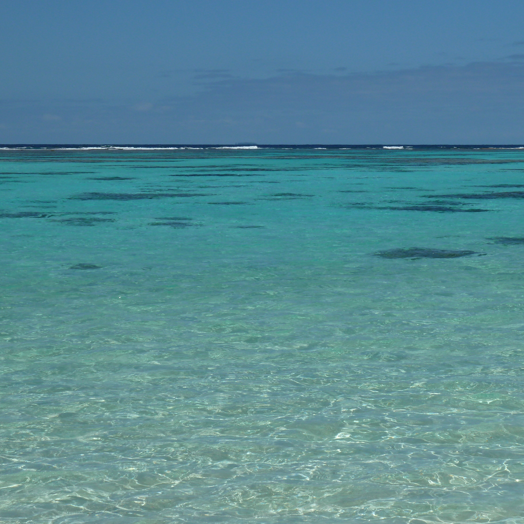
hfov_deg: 18.7
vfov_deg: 18.7
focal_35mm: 93
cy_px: 262
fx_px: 1593
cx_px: 329
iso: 80
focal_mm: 12.8
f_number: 5.6
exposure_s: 1/800
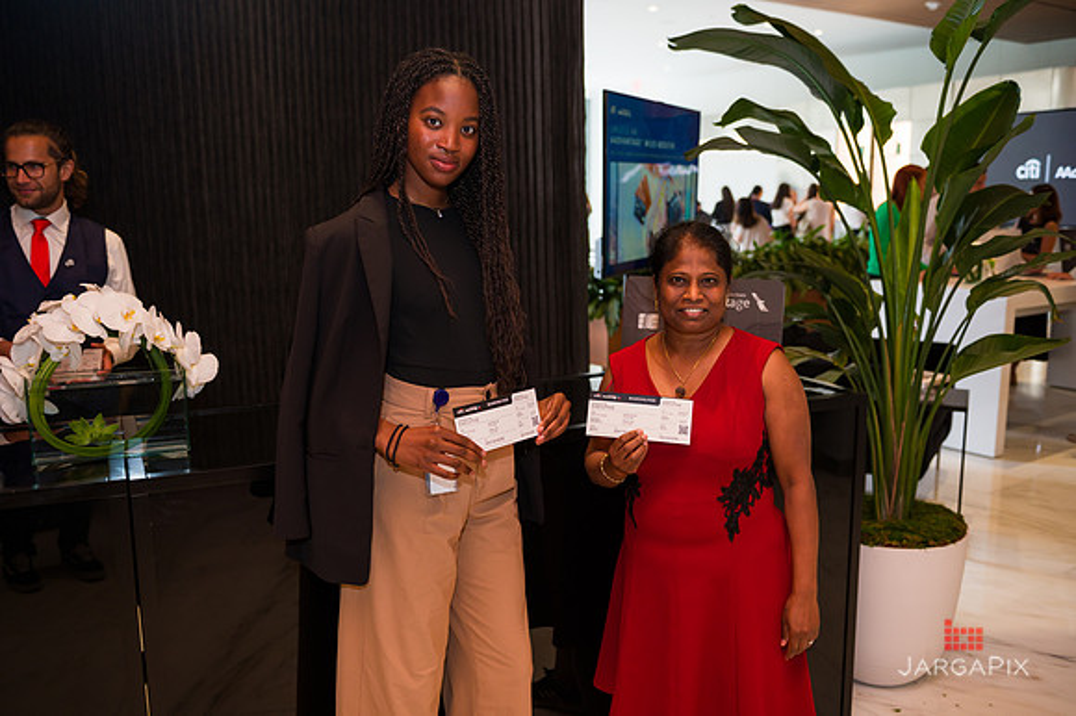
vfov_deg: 41.1
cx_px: 538
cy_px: 358
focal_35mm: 32
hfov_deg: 58.7
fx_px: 956
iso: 800
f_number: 4
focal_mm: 32
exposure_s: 1/400
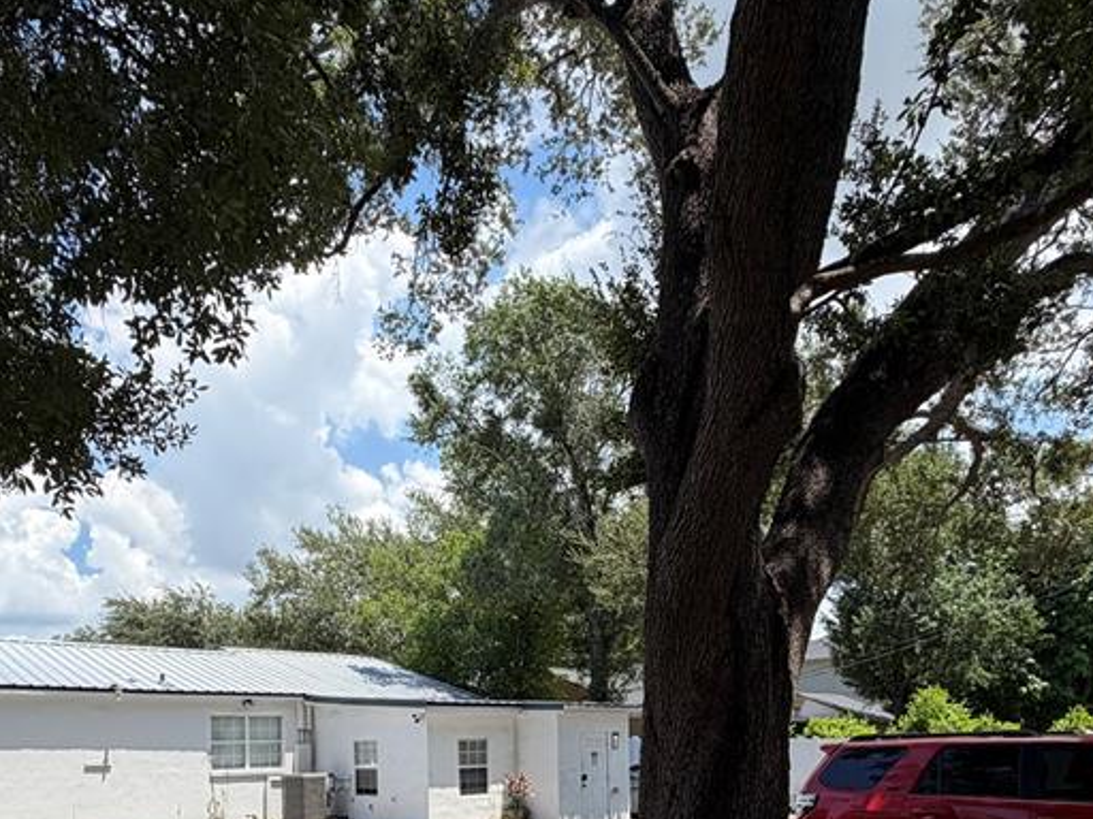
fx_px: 884
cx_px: 440
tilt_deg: +0.4
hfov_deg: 62.9
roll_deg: +0.7
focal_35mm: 28
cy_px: 736
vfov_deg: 45.2
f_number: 2.2
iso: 40
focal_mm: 2.22
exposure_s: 1/770
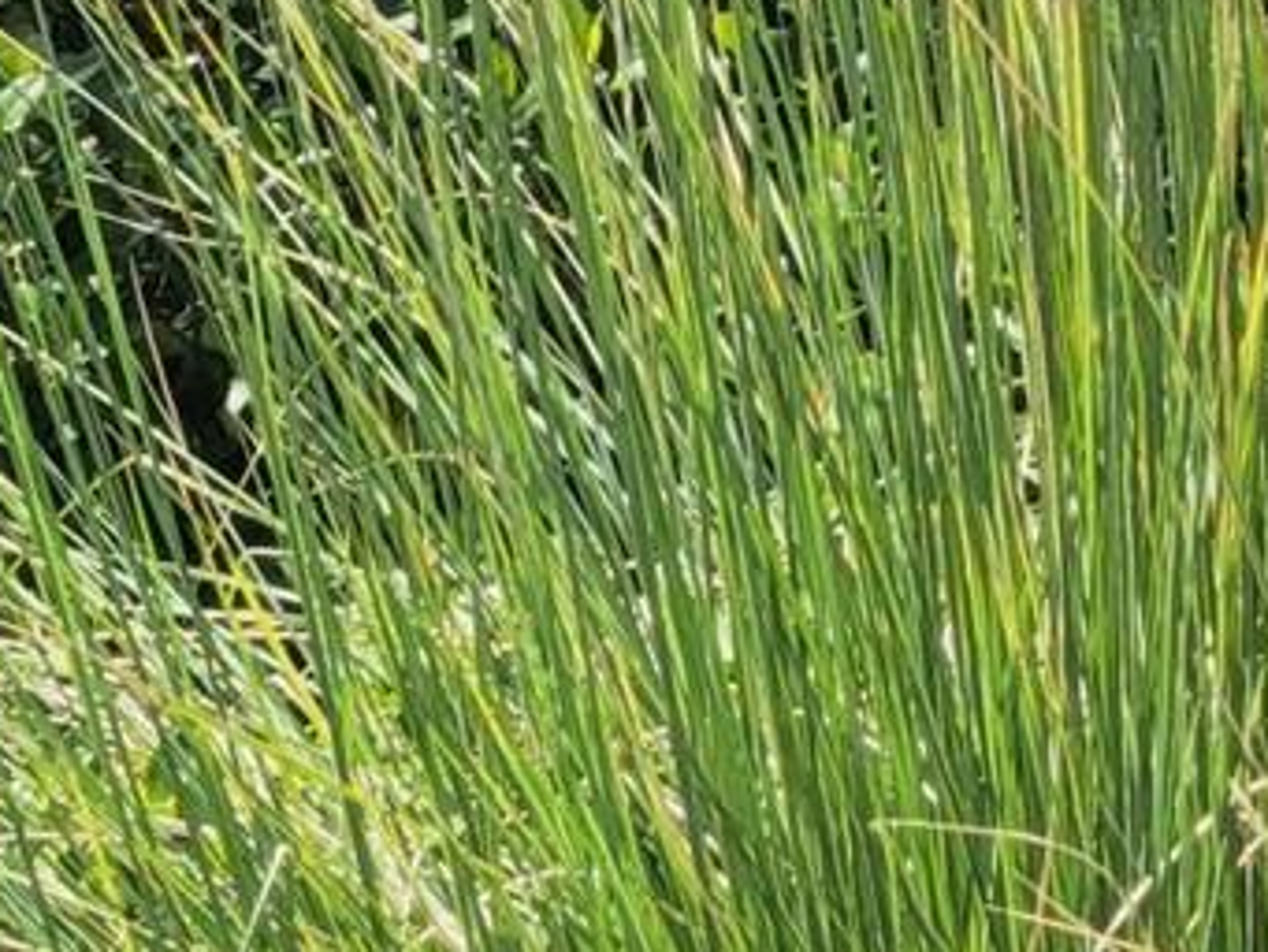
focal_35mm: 156
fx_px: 5716
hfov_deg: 12.2
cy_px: -621
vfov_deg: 9.2
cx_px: -532
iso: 40
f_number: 1.8
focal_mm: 5.4
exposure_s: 1/1173
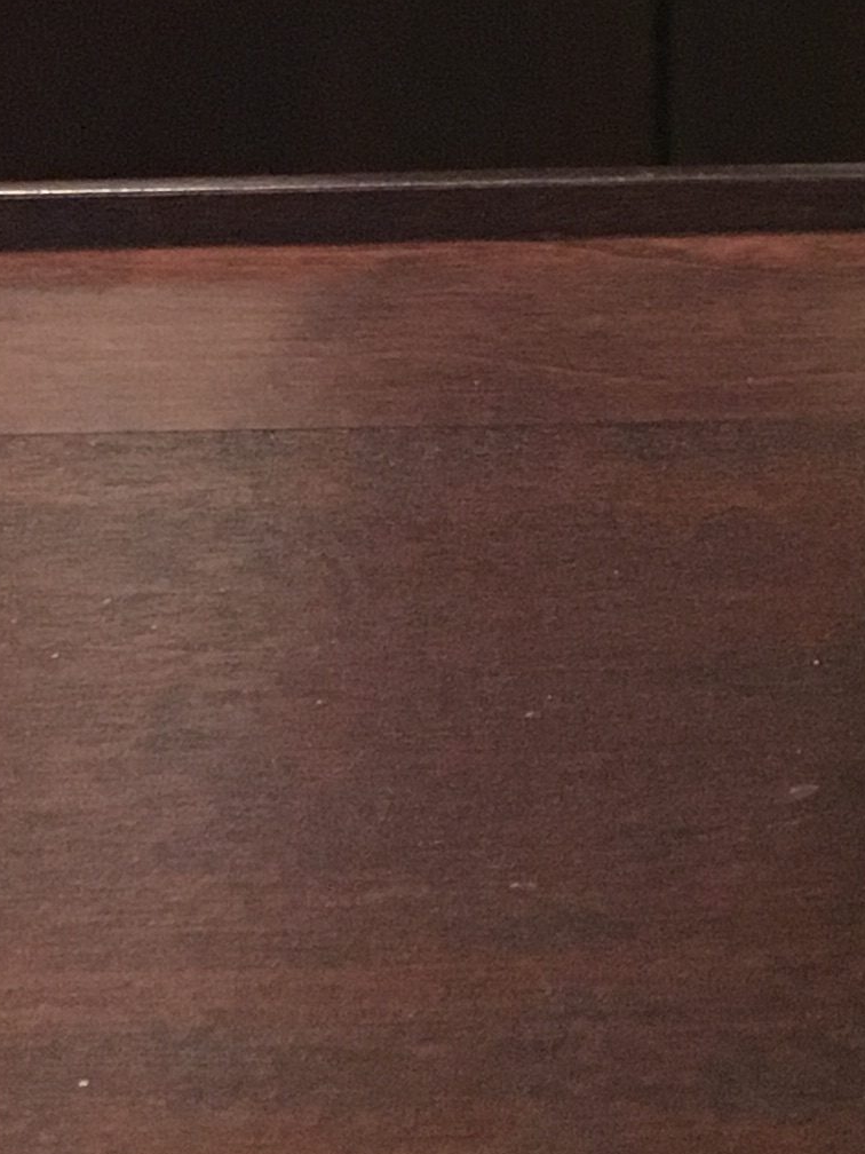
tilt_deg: +1.4
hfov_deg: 12.2
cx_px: 1299
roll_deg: +0.2
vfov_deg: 14.2
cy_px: -1146
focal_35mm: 116
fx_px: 3865
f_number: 2.2
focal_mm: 4.15
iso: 160
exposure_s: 1/30
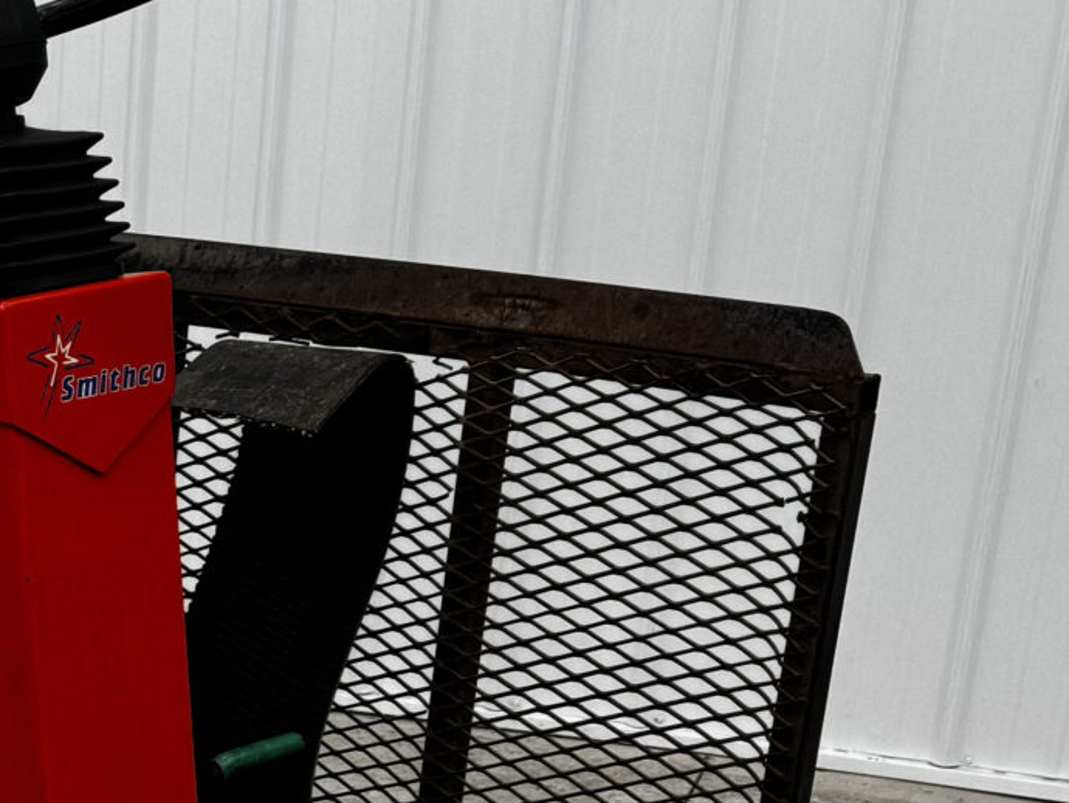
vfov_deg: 16.0
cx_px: -418
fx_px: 2749
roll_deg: +1.3
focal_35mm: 89
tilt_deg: -23.5
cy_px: 943
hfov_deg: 19.8
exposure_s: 1/120
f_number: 1.78
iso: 80
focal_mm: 6.76
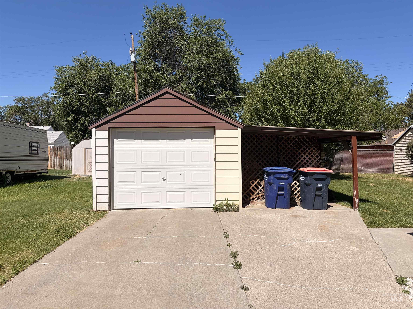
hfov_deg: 67.3
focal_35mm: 26
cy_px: 154
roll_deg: +1.1
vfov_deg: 53.1
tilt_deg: -0.2
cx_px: 206
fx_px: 310
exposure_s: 1/7813
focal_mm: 5.96
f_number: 1.6
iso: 64
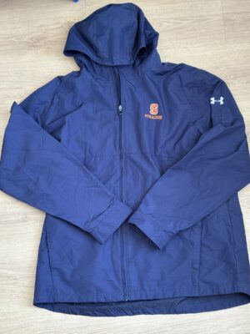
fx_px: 501
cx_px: 125
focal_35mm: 52
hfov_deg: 28.0
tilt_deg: -73.3
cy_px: 167
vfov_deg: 36.8
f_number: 1.6
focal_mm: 5.96
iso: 125
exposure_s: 1/60
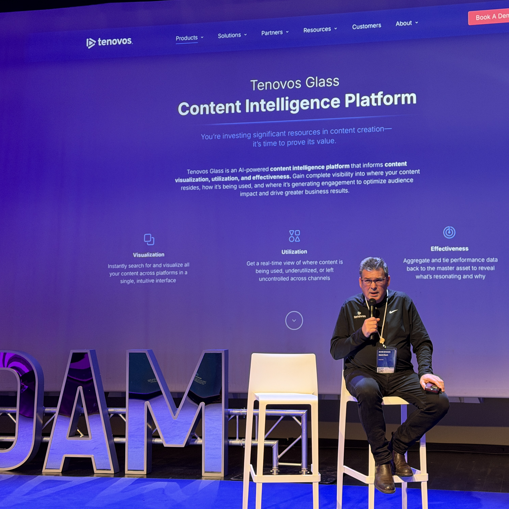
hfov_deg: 29.9
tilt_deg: +3.8
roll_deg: +0.3
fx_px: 948
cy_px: 255
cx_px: 319
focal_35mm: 57
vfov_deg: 30.0
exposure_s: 1/50
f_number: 1.78
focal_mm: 6.76
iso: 250
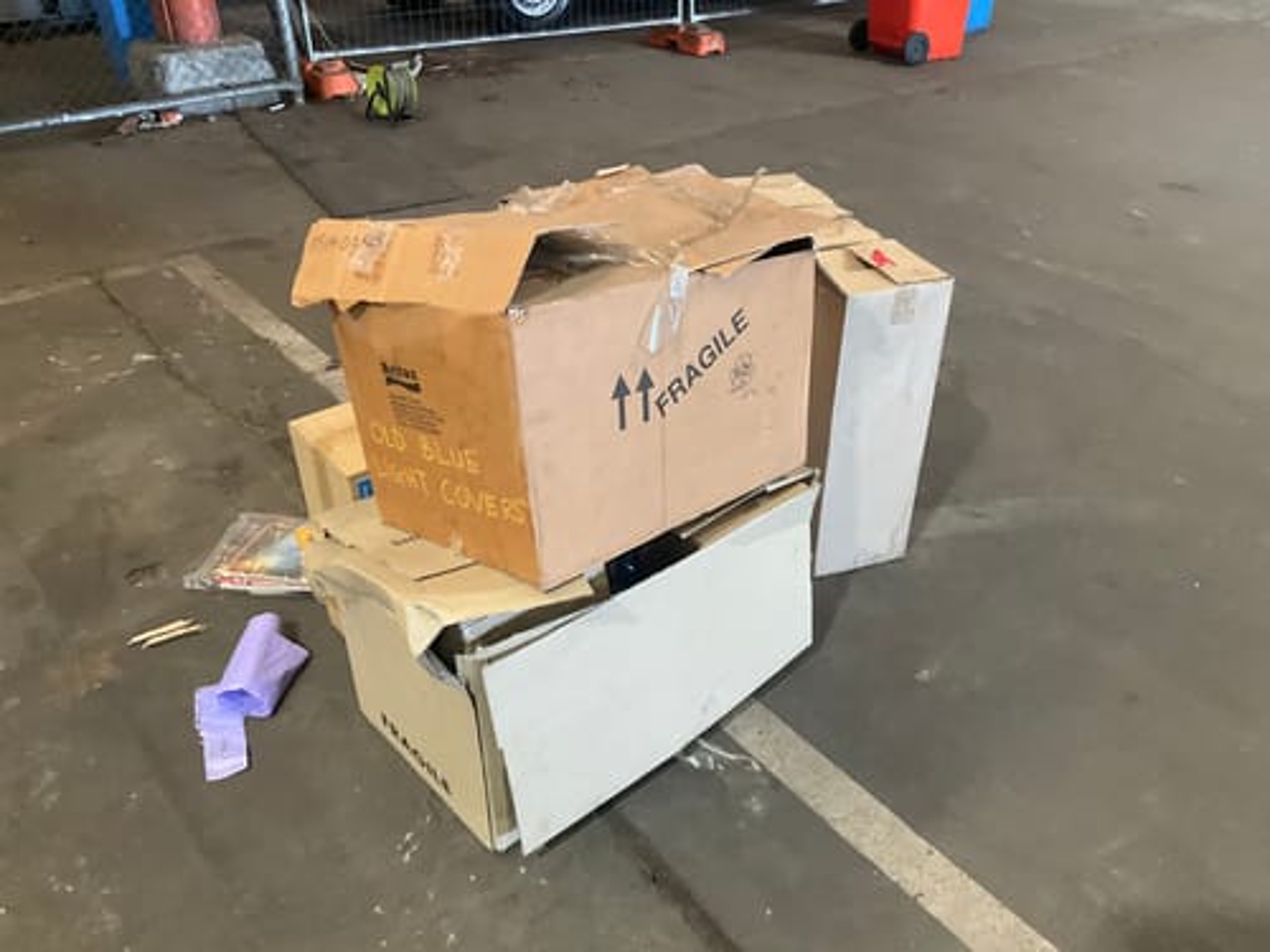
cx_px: 635
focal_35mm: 29
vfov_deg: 48.2
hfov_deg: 61.7
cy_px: 476
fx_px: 1064
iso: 200
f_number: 1.8
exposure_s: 1/50
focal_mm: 3
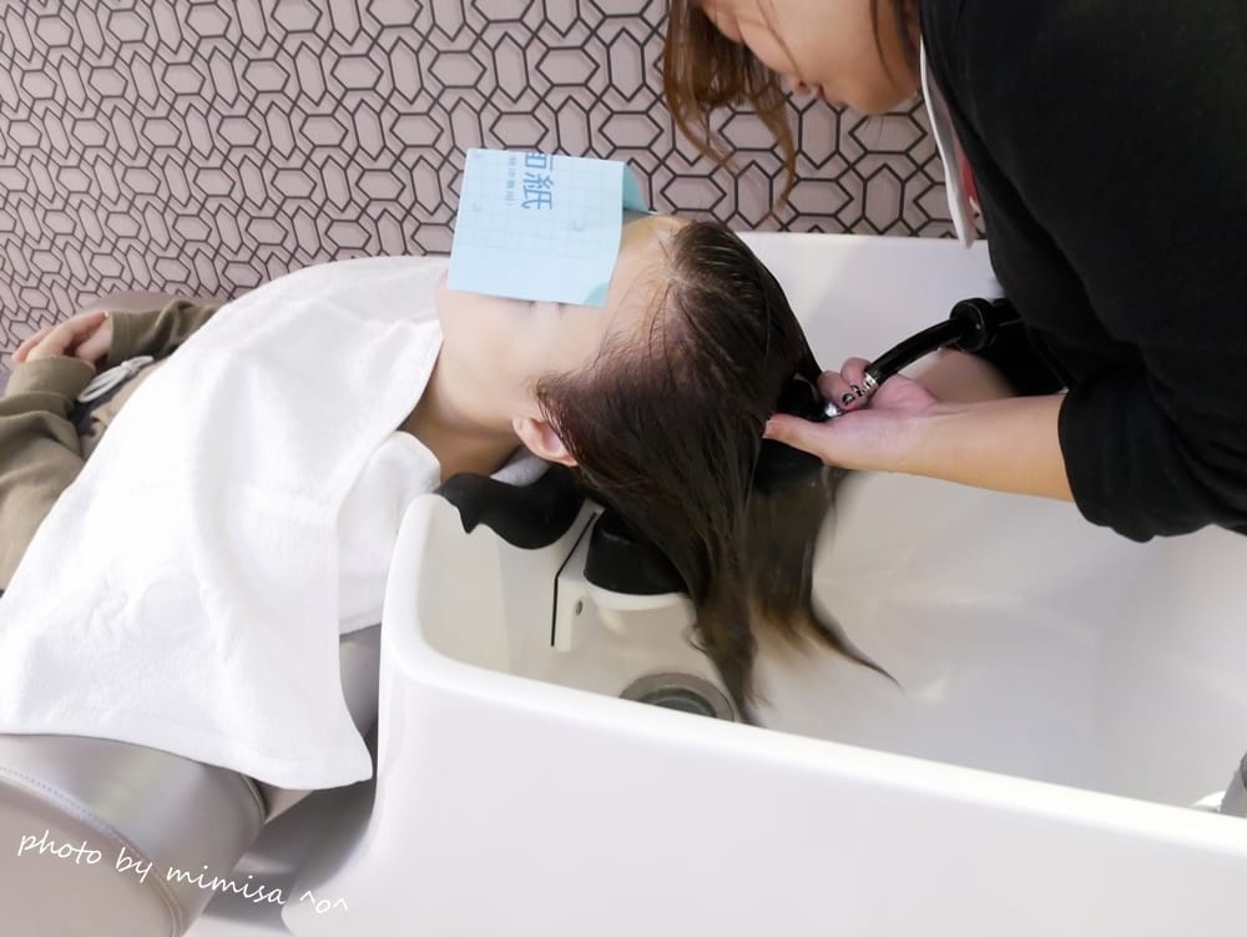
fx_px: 865
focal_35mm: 24
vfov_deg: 56.9
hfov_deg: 71.6
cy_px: 468
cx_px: 624
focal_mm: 12
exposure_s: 1/15
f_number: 9
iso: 3200
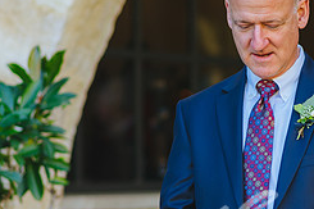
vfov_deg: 6.0
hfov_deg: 9.0
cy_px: 101
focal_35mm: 228
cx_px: 249
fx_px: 1987
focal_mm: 85
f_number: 2.2
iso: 200
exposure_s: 1/640
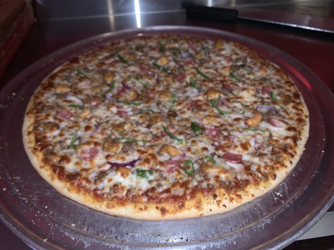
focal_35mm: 26
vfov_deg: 53.1
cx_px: 167
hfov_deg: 67.3
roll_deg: +0.8
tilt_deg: -44.4
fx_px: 251
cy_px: 125
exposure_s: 1/4
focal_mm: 4.25
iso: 50
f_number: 1.8
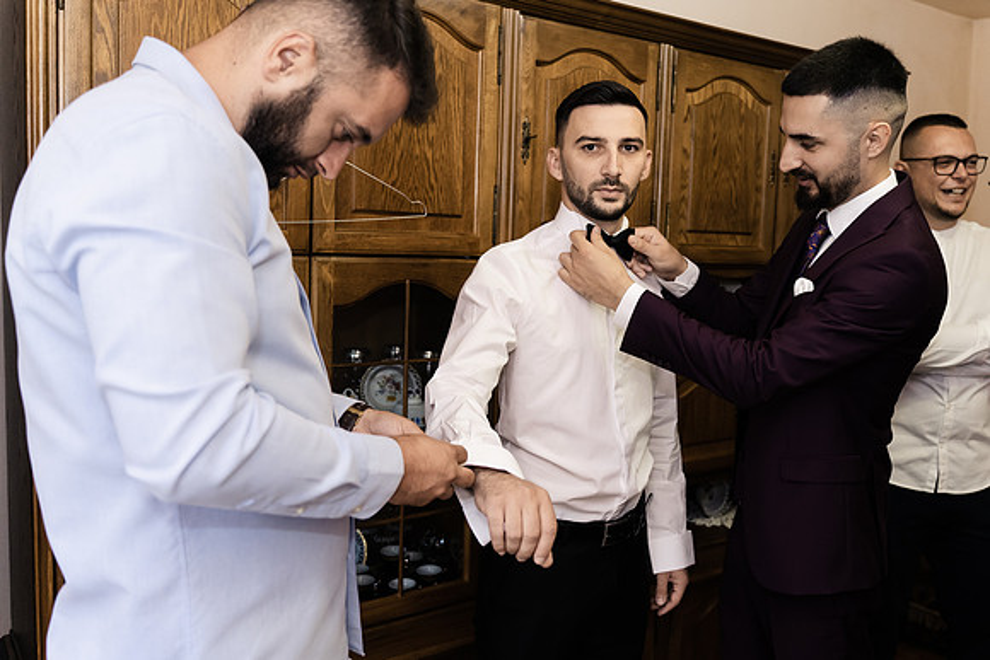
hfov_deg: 58.9
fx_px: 873
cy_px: 330
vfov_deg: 41.4
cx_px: 561
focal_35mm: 32
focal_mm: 28
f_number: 2.8
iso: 1250
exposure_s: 1/80
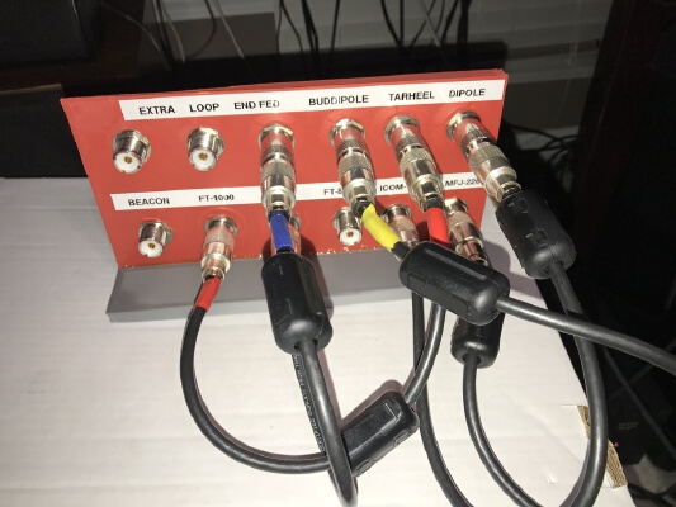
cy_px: 254
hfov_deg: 63.4
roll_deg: +0.1
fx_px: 547
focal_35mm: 28
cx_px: 338
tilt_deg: -39.6
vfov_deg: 49.8
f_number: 1.8
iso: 20
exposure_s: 1/73
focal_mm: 3.99
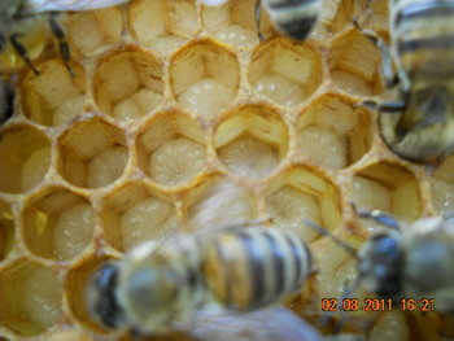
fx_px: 538
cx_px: 227
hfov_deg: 45.7
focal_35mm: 41
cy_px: 170
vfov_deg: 35.2
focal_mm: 6.72
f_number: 3.1
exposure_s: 1/160
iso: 400
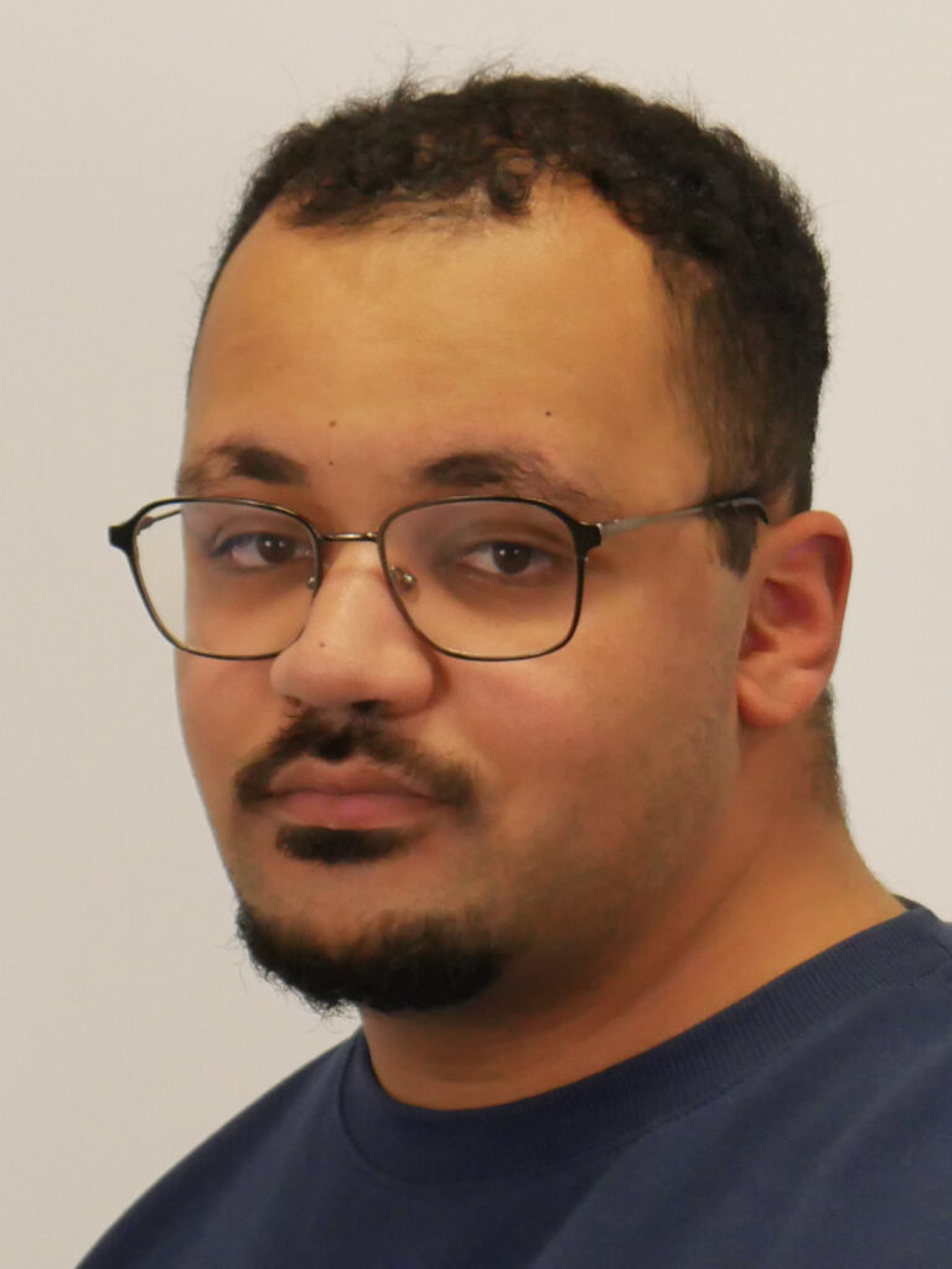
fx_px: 2272
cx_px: 476
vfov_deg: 31.2
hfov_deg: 23.7
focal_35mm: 62
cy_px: 634
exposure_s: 1/80
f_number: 5.4
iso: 1250
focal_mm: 31
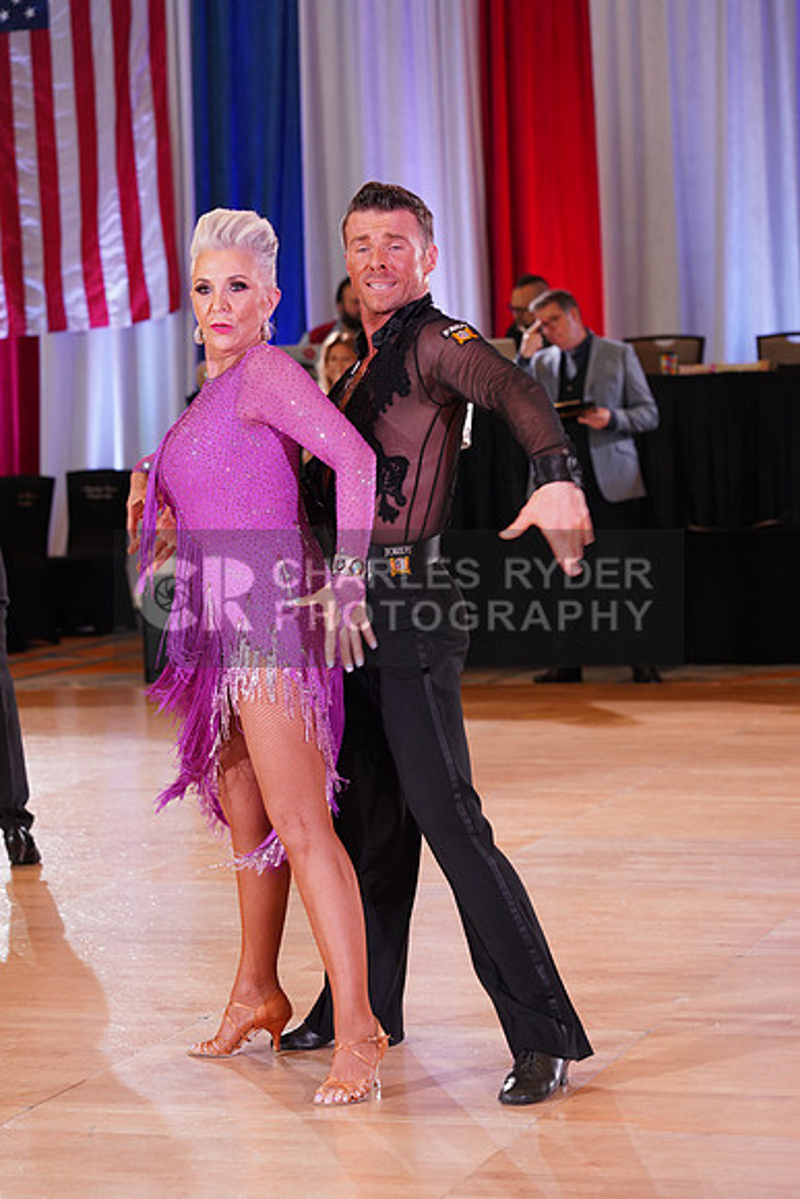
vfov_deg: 19.5
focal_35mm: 105
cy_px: 600
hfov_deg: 13.0
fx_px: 3498
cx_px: 400
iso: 1600
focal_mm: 105
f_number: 5
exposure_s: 1/160
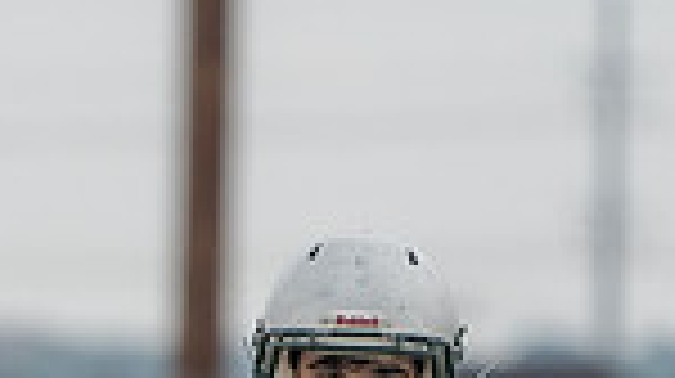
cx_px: -277
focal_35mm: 2040
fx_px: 36474
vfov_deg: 0.6
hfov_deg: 1.1
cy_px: 983
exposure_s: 1/1000
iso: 800
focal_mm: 400
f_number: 5.6
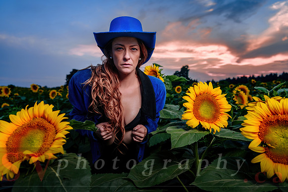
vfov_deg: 49.6
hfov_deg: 69.4
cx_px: 144
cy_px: 96
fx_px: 208
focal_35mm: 26
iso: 64
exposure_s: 1/60
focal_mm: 26
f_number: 3.5
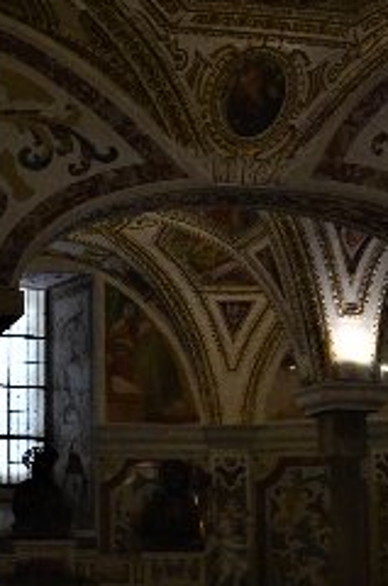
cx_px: -44
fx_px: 1461
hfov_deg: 14.7
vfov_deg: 22.6
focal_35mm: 90
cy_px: 195
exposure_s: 1/15
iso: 800
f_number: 6.3
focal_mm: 18
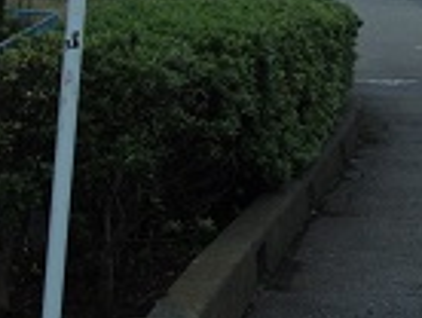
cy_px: -98
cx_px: 419
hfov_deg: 12.8
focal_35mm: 152
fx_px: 1856
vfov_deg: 9.6
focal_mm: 7.6
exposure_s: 1/50
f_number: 2.5
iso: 200
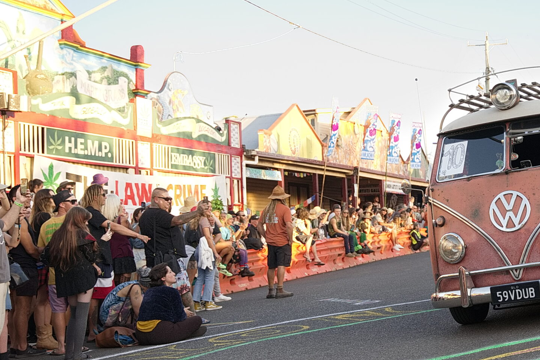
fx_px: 990
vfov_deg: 20.6
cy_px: 179
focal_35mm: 66
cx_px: 469
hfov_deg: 29.5
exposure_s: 1/800
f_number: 3.5
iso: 640
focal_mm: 37
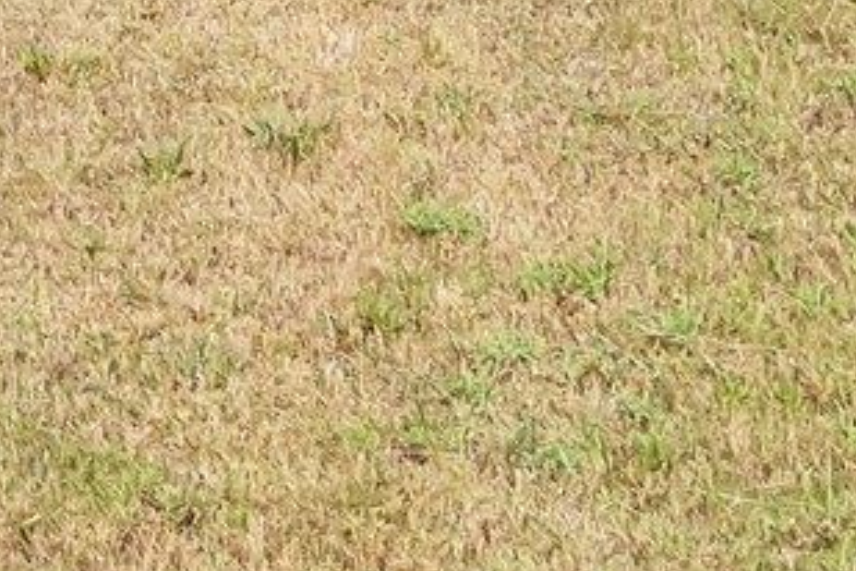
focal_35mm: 219
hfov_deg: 8.7
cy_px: -1312
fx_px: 5207
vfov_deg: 5.7
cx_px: -1047
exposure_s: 1/2000
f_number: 8
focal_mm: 22
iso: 640
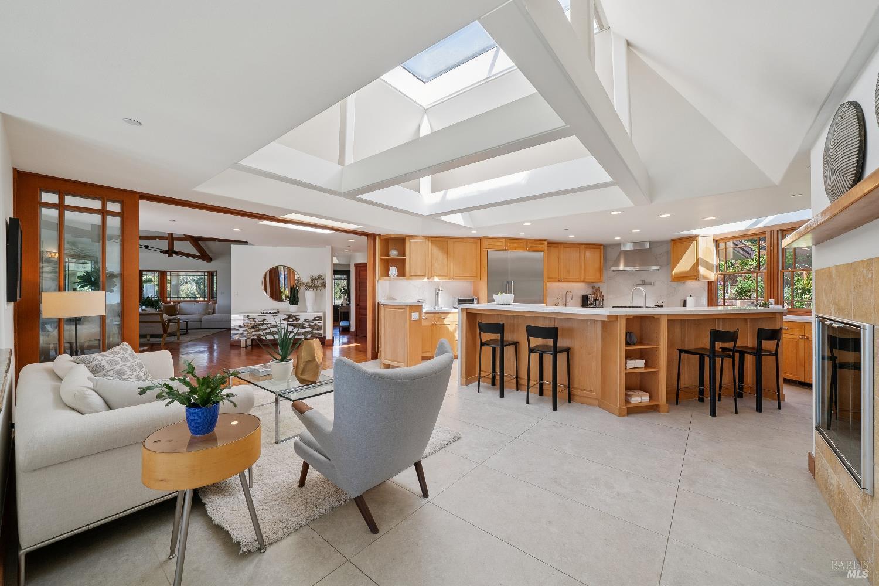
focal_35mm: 13
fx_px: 317
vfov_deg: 85.4
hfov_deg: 108.3
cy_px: 293
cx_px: 440
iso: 640
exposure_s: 1/60
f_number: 11
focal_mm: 13
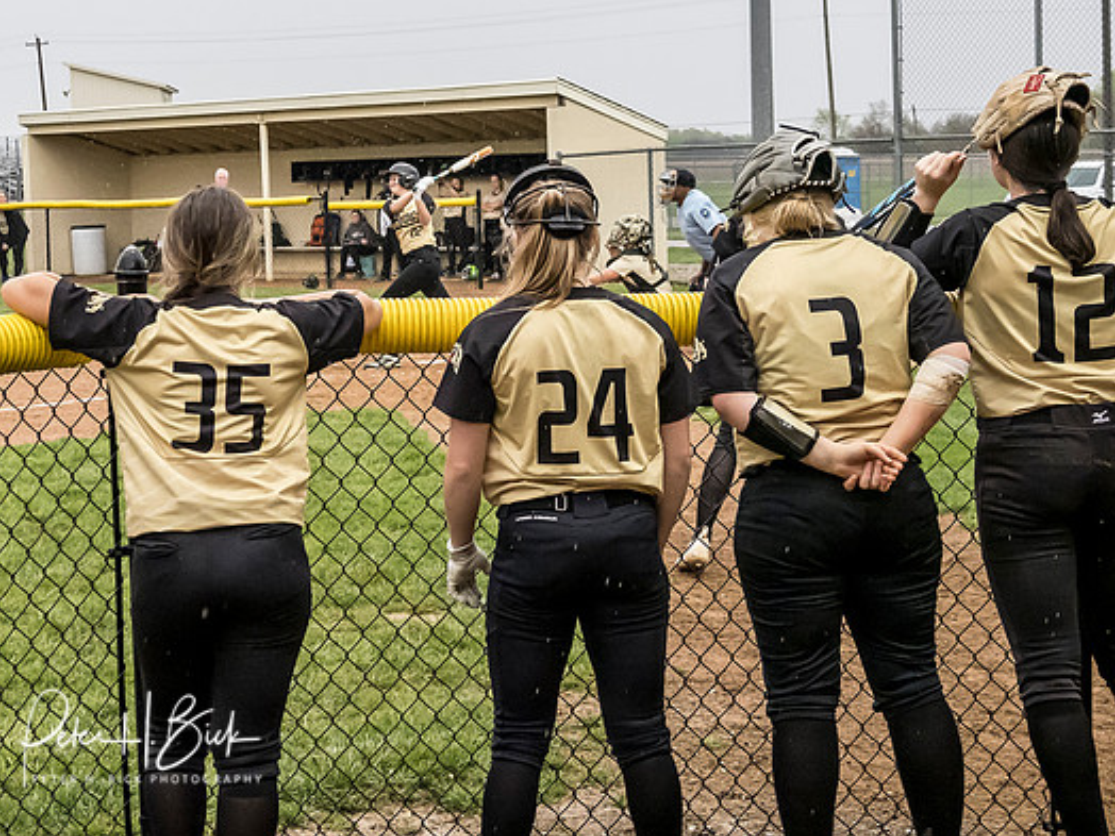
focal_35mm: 71
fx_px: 2287
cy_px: 354
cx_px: 482
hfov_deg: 27.4
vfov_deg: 20.7
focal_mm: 23
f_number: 4
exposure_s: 1/1000
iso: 2500
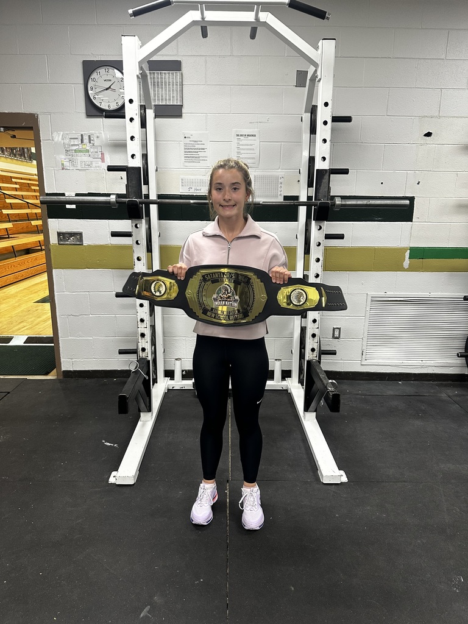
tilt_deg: -13.0
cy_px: 312
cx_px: 234
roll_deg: -2.4
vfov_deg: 71.6
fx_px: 433
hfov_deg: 56.8
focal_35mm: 24
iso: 160
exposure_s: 1/60
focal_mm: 6.86
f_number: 1.78
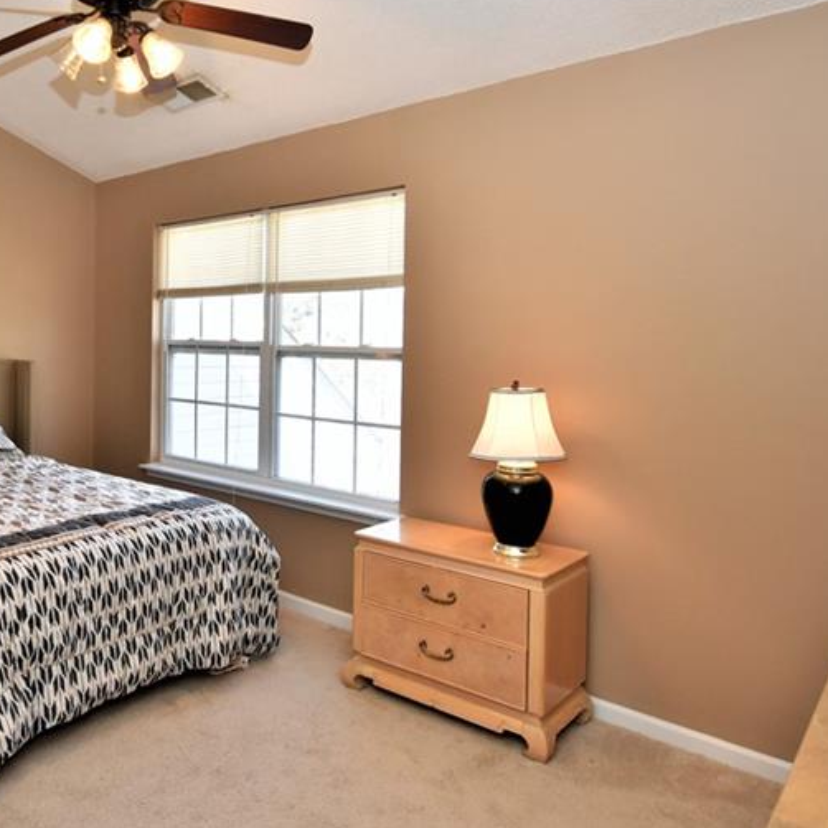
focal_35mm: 26
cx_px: 190
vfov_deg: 60.7
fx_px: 704
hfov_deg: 57.3
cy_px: 353
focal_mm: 10
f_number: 5.6
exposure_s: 1/125
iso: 720
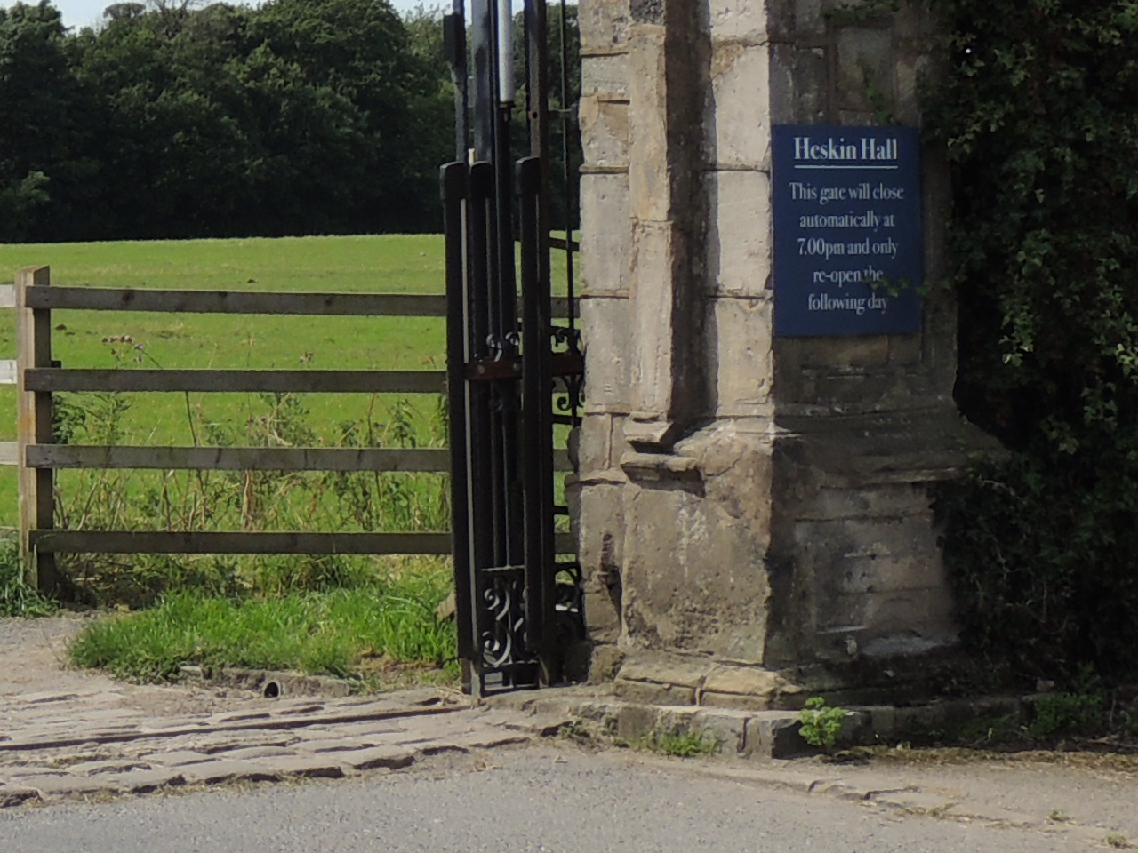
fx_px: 4142
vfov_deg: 11.7
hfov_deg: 15.0
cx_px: -290
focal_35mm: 126
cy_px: 163
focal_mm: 6.2
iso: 100
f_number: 3.3
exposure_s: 1/1000
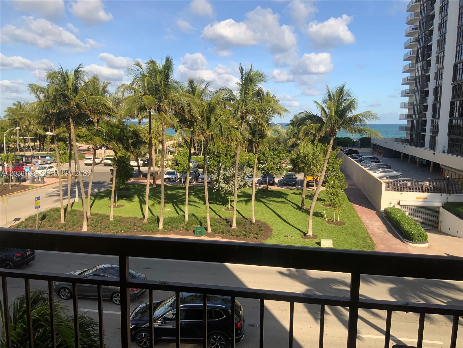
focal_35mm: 29
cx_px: 232
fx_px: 388
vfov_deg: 48.2
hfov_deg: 61.7
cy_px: 174
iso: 16
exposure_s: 1/739
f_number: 1.8
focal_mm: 3
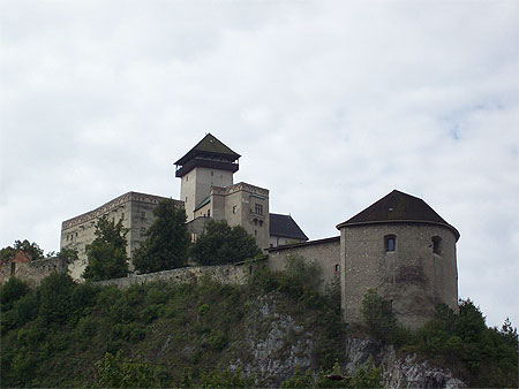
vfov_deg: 13.7
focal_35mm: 108
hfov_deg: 18.2
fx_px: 1620
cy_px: 194
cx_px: 260
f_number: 4.8
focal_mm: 18
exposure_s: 1/675
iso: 80
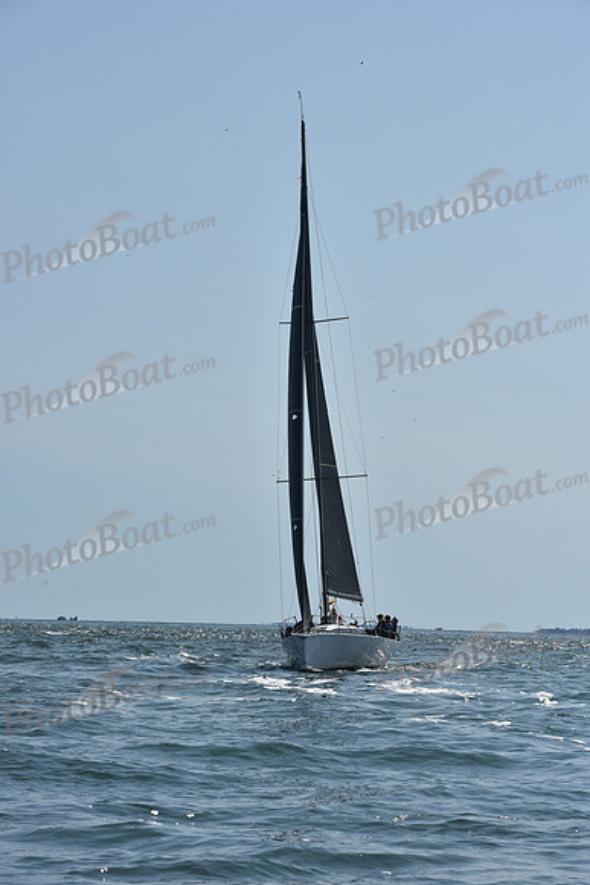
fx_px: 2850
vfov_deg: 17.6
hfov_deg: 11.8
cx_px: 295
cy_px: 442
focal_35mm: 116
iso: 250
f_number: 10
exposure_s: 1/1250
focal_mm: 116
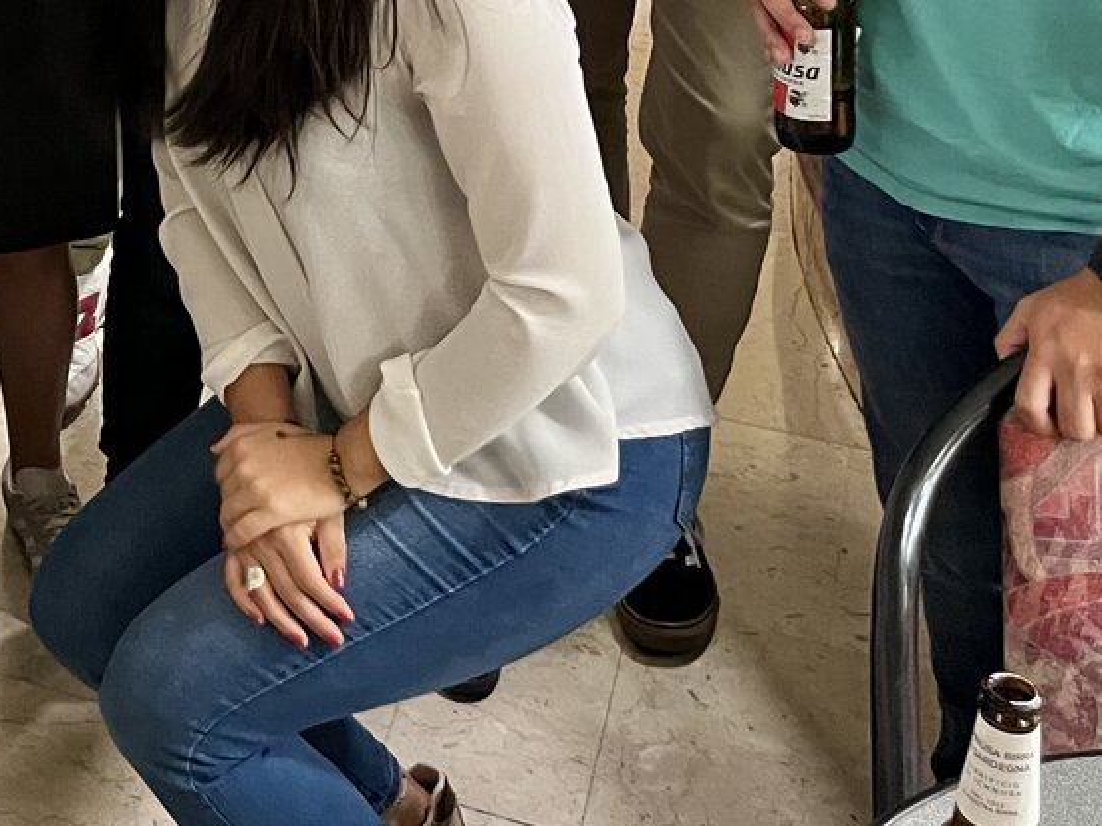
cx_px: -121
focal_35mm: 75
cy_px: -334
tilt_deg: -14.8
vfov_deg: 18.0
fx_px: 2387
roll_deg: +1.3
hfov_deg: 24.2
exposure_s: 1/50
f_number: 1.6
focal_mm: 5.1
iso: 400
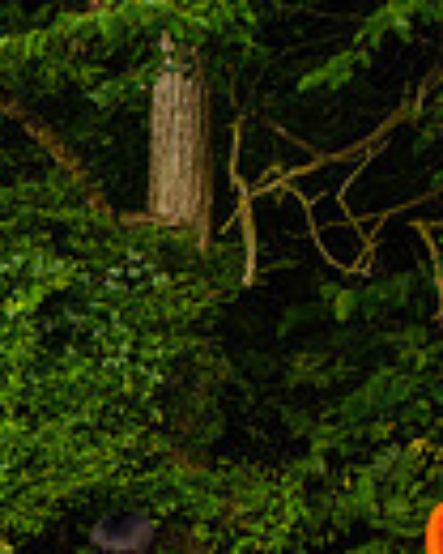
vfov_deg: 5.6
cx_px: -524
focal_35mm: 346
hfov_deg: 4.4
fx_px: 5671
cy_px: 580
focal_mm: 55
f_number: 7.1
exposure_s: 1/200
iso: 200
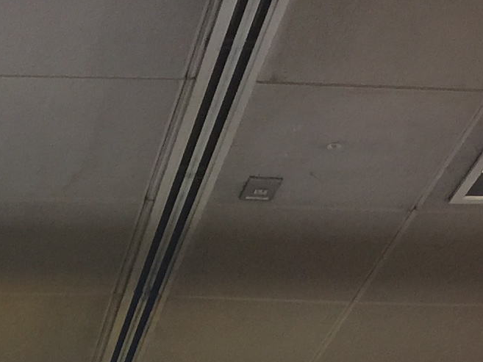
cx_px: -27
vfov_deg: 9.3
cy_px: 855
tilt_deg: +5.4
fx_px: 2010
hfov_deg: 13.5
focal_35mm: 144
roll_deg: -0.9
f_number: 2.2
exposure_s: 1/30
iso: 32
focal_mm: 4.15
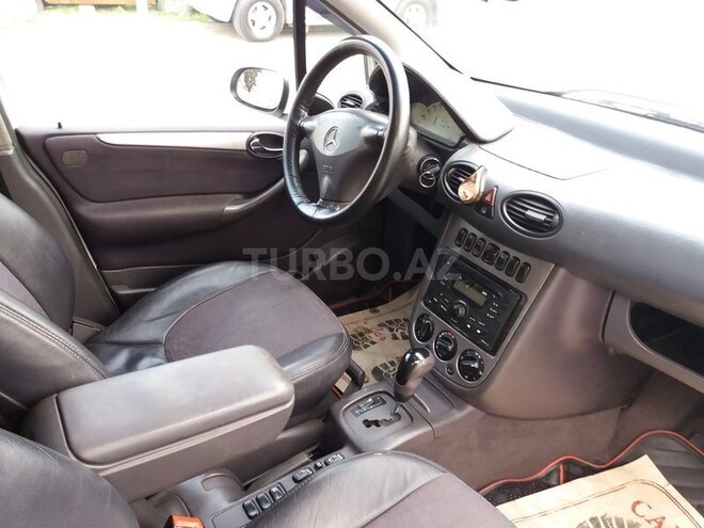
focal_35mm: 28
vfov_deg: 49.7
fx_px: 569
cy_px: 264
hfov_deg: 63.4
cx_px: 352
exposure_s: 1/33
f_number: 1.9
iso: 125
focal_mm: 3.7
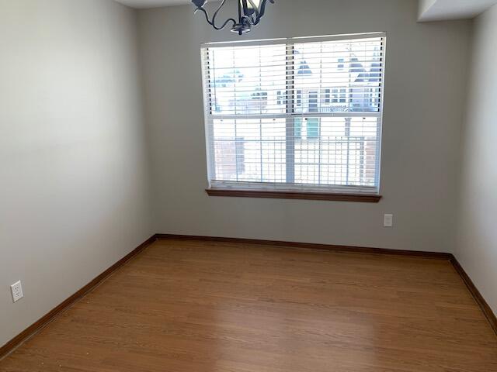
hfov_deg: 67.3
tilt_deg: -12.3
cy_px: 186
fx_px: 373
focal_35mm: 26
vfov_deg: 53.1
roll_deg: +1.2
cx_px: 248
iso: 25
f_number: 1.8
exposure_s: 1/120
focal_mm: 4.25
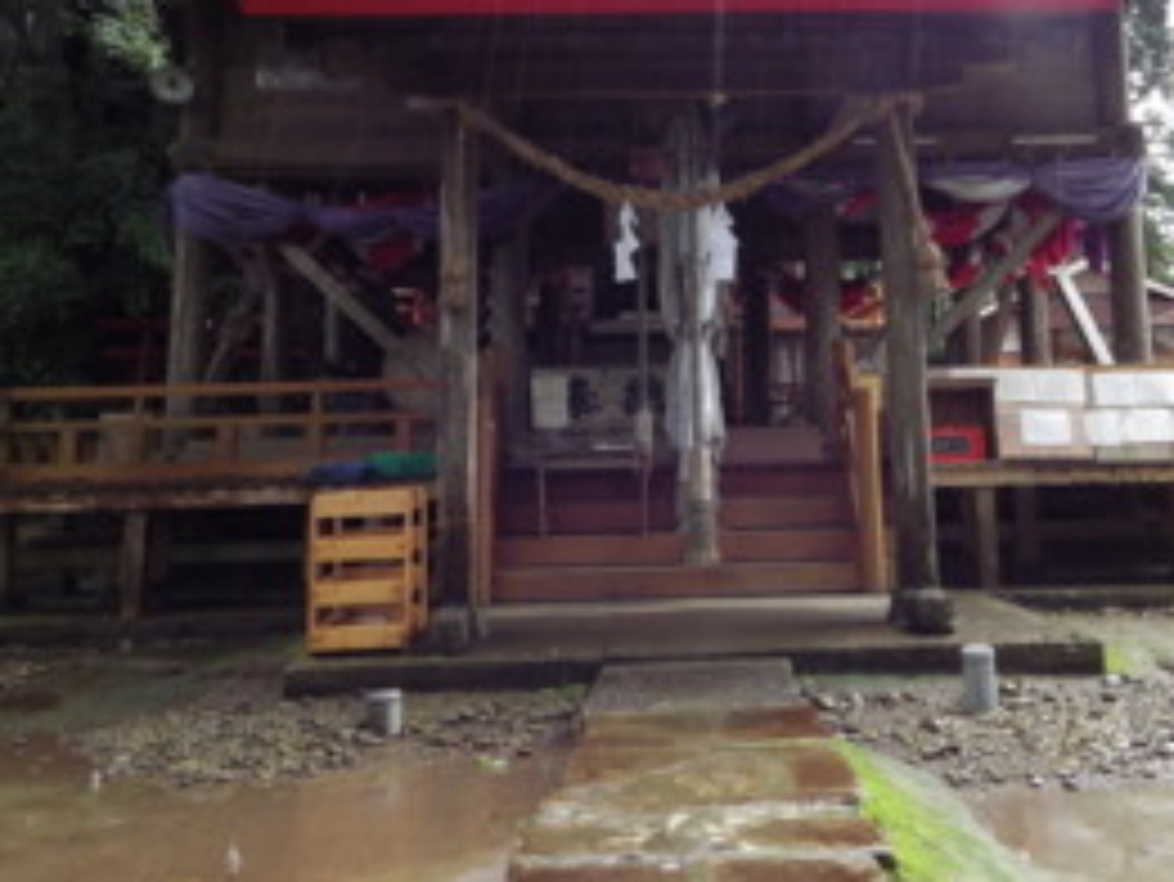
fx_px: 1289
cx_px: 679
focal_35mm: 38
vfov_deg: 36.5
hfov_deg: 48.8
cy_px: 184
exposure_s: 1/45
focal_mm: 4
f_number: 3.1
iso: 160
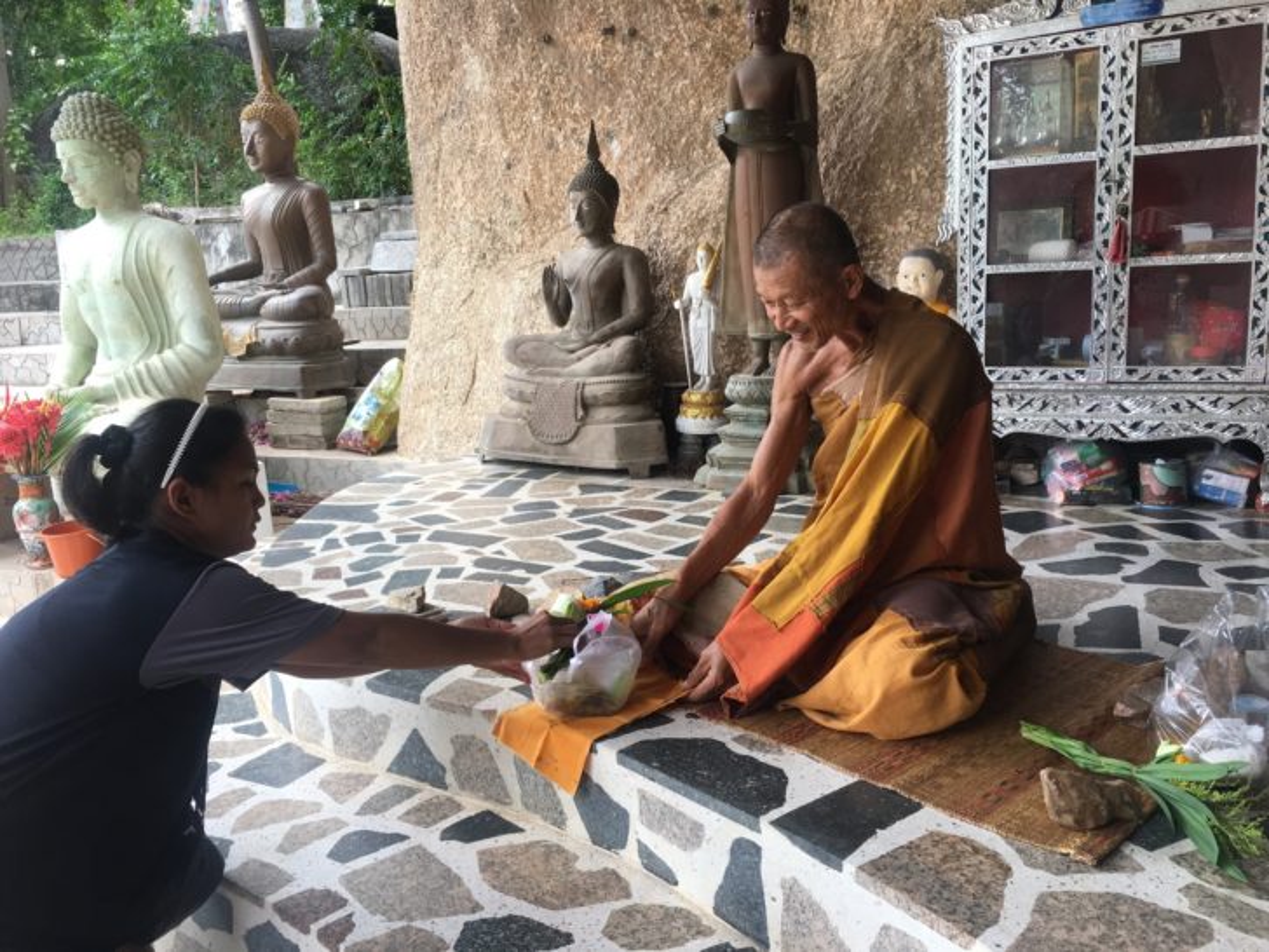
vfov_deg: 48.2
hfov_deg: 61.7
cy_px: 476
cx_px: 634
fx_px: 1063
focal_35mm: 29
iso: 40
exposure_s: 1/100
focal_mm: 4.15
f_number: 2.2
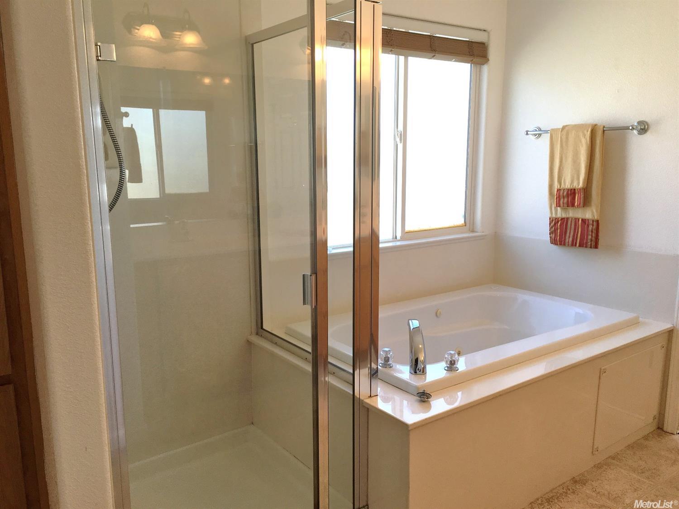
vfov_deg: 48.2
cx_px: 340
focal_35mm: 29
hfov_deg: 61.7
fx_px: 569
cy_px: 254
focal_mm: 4.15
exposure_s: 1/120
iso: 32
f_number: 2.2
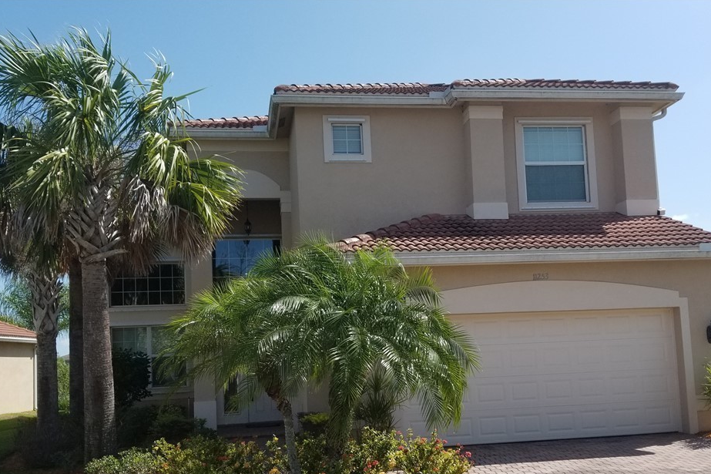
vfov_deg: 43.3
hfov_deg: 61.9
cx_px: 359
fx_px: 592
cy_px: 294
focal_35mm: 30
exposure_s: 1/2256
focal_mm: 4.3
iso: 50
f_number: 1.7
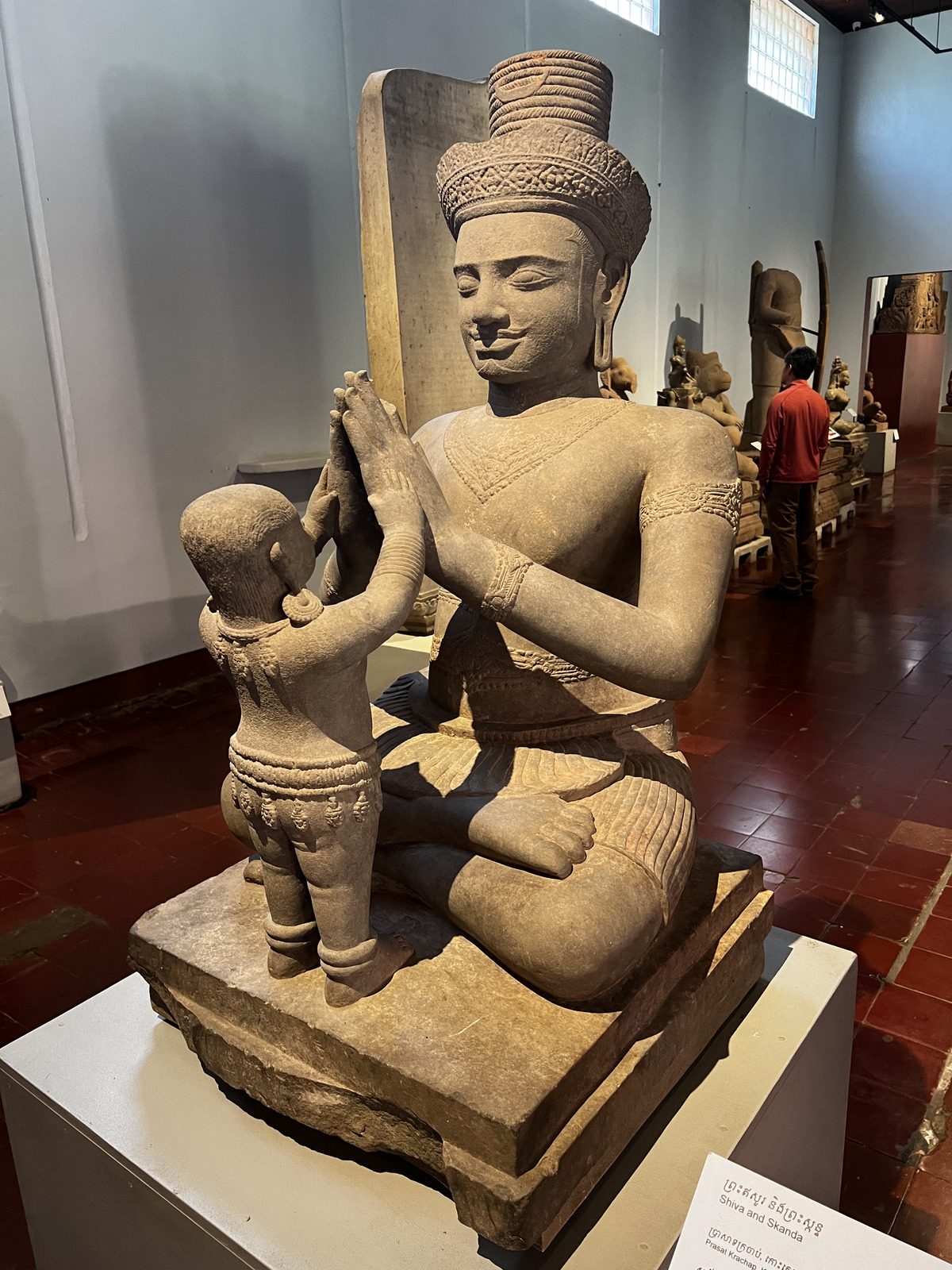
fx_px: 953
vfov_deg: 67.3
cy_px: 635
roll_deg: +1.6
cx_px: 476
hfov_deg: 53.1
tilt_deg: -16.0
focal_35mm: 26
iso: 200
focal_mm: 5.7
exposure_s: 1/60
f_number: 1.5
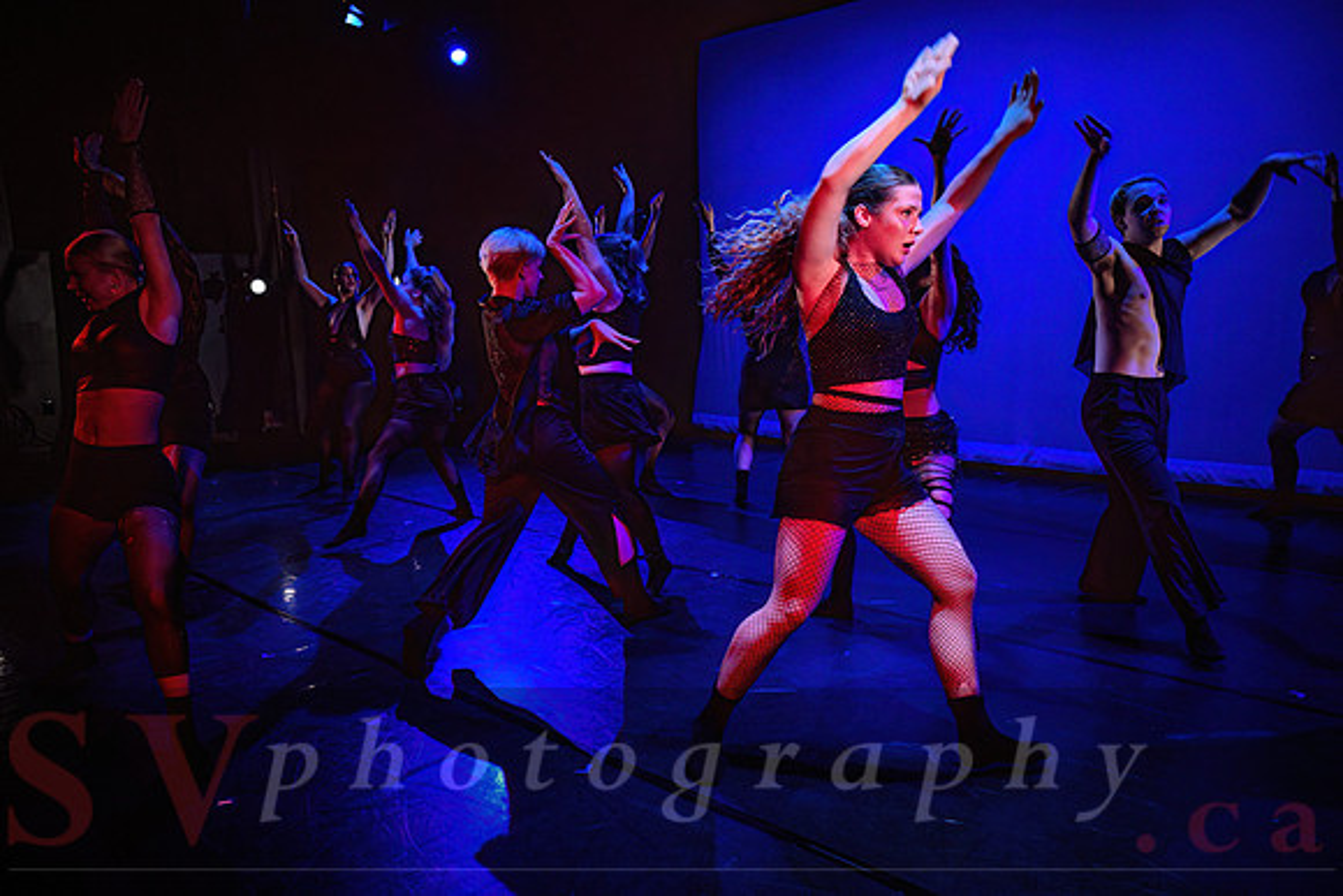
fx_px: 954
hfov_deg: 70.3
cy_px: 477
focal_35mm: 26
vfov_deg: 50.3
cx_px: 672
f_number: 2.8
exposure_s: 1/300
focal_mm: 24
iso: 3200
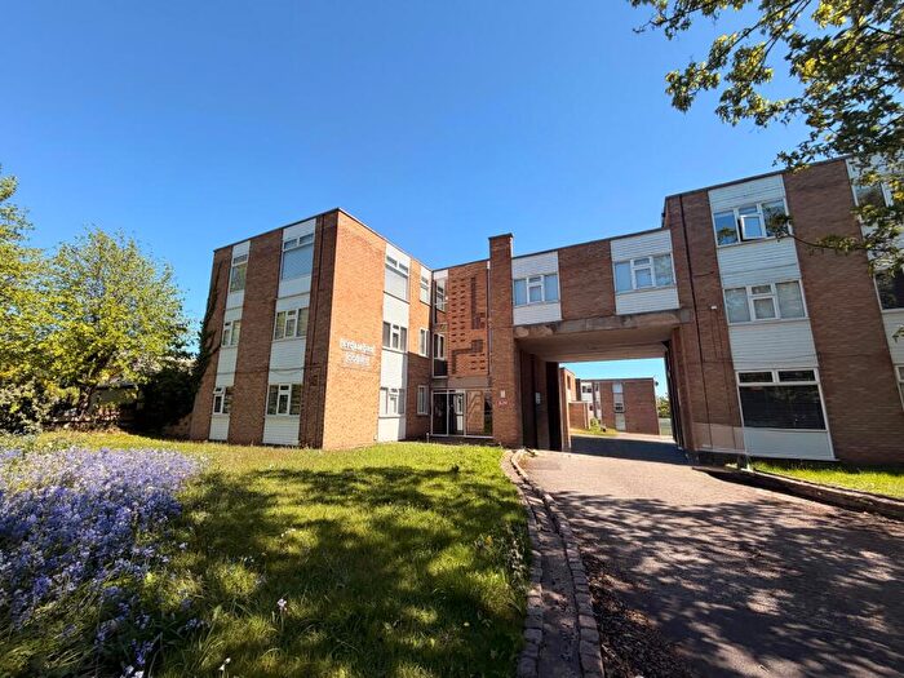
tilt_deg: +11.5
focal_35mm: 14
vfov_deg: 85.7
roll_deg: +0.0
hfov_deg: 102.1
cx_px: 452
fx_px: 366
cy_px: 339
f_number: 2.2
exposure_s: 1/770
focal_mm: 2.22
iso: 40
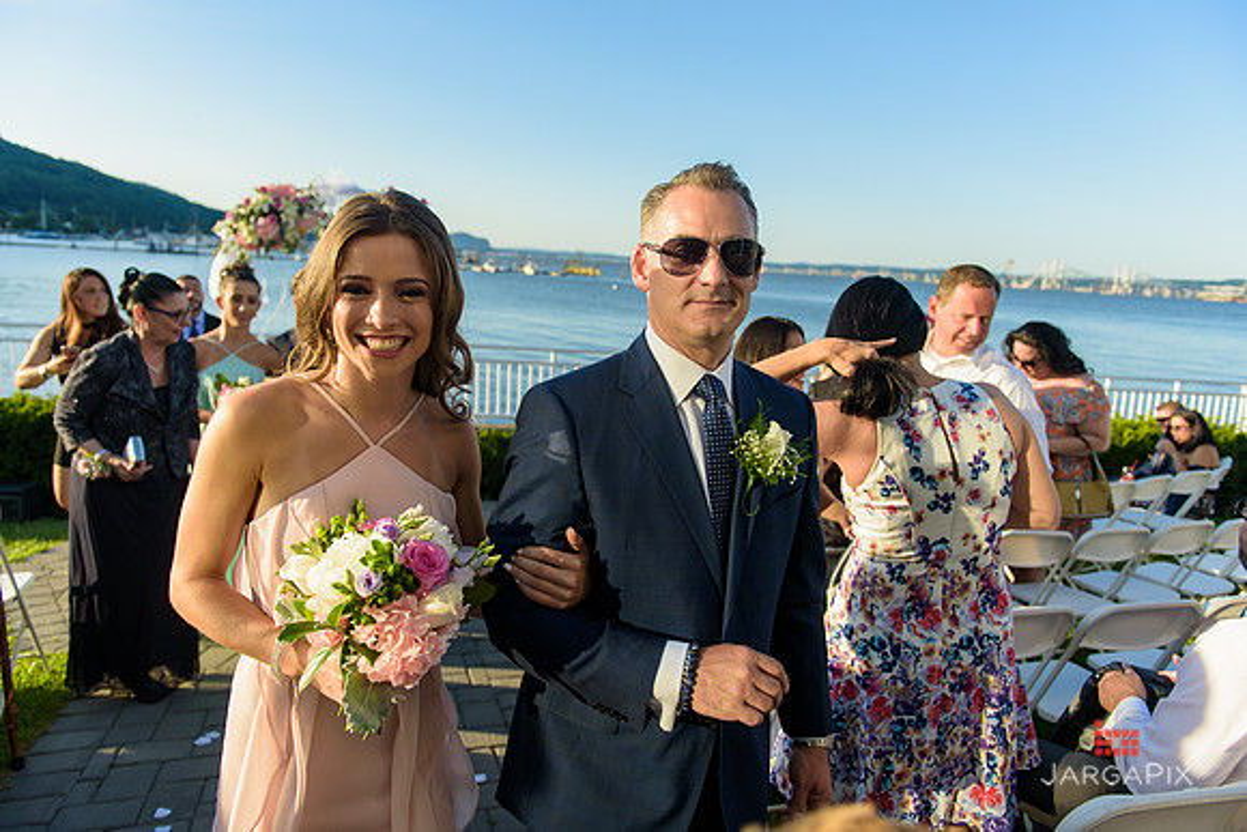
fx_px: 831
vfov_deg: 53.2
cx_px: 624
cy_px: 416
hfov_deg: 73.7
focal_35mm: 24
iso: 200
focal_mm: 24
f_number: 3.2
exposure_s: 1/1600
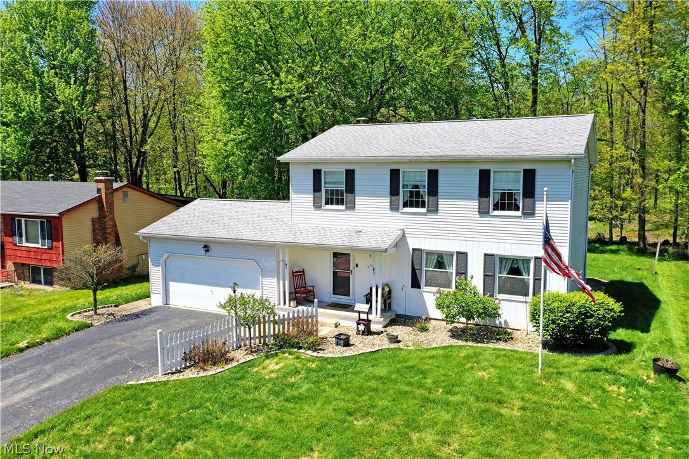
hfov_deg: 65.5
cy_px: 230
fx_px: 536
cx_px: 344
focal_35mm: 28
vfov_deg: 46.4
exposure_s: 1/400
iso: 100
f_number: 5.6
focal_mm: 10.26
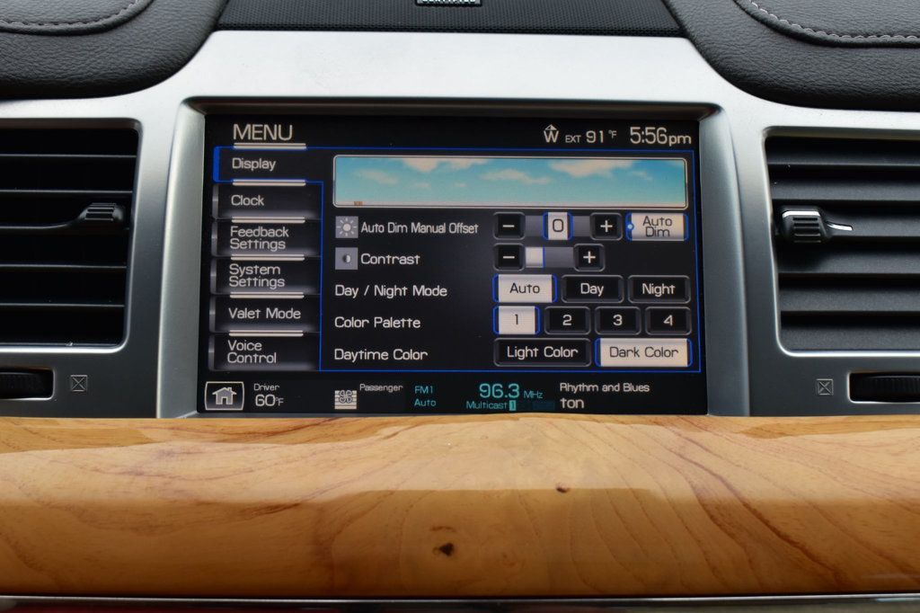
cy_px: 306
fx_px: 1456
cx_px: 460
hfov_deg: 35.1
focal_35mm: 57
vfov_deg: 23.8
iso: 400
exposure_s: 1/80
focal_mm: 38
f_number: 8
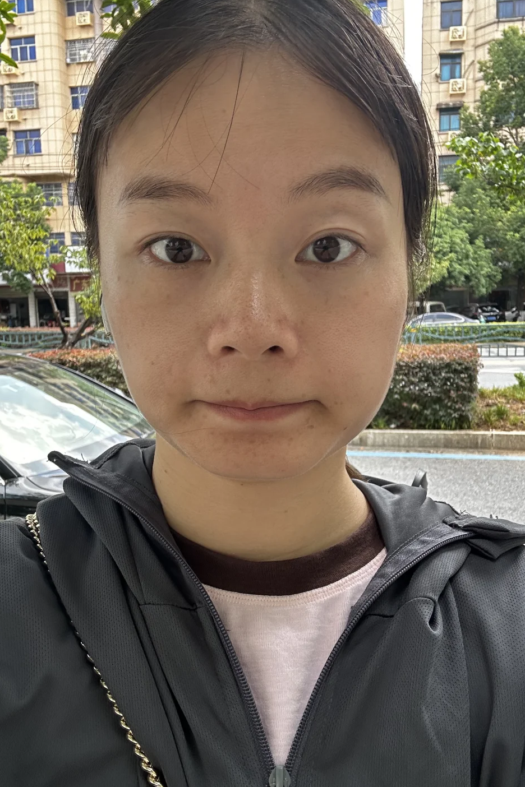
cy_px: 398
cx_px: 269
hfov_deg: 41.1
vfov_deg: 58.7
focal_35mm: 32
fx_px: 700
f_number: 1.9
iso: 40
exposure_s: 1/121
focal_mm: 2.69
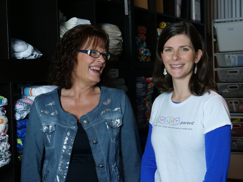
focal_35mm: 64
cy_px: 91
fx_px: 449
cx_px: 122
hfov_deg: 30.3
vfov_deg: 22.9
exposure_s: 1/160
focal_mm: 32
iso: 800
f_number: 5
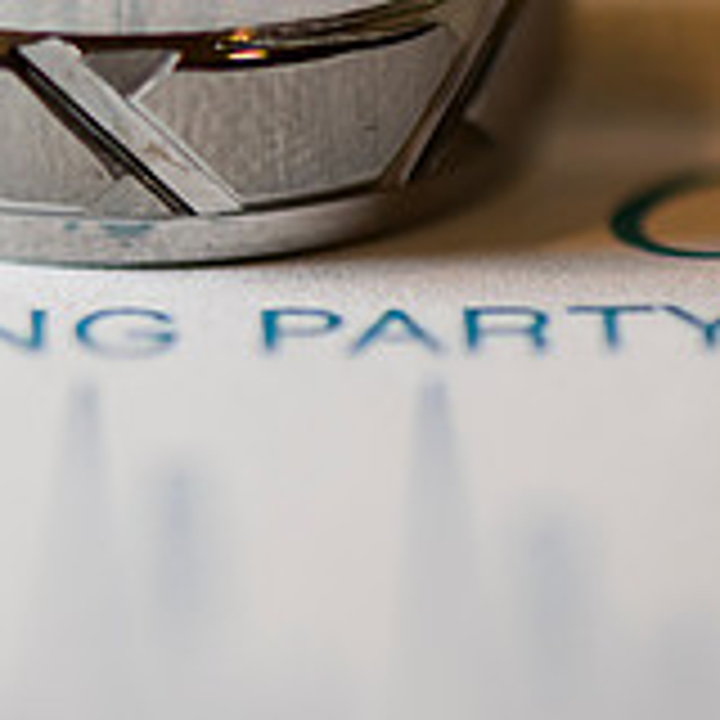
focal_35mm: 348
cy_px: -57
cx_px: 88
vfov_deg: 5.0
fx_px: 8189
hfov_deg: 5.0
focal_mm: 105
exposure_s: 1/400
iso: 500
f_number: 3.5
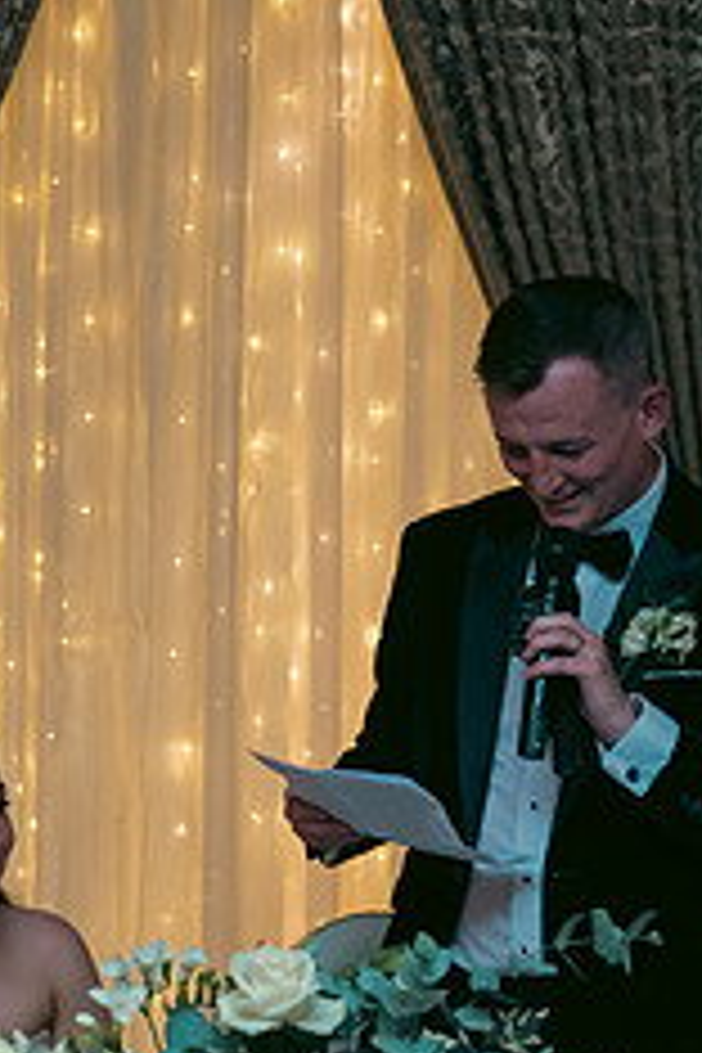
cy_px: 686
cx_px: -220
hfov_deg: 12.7
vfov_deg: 19.6
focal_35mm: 104
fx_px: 3042
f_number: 3.5
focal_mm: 42
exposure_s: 1/160
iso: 800
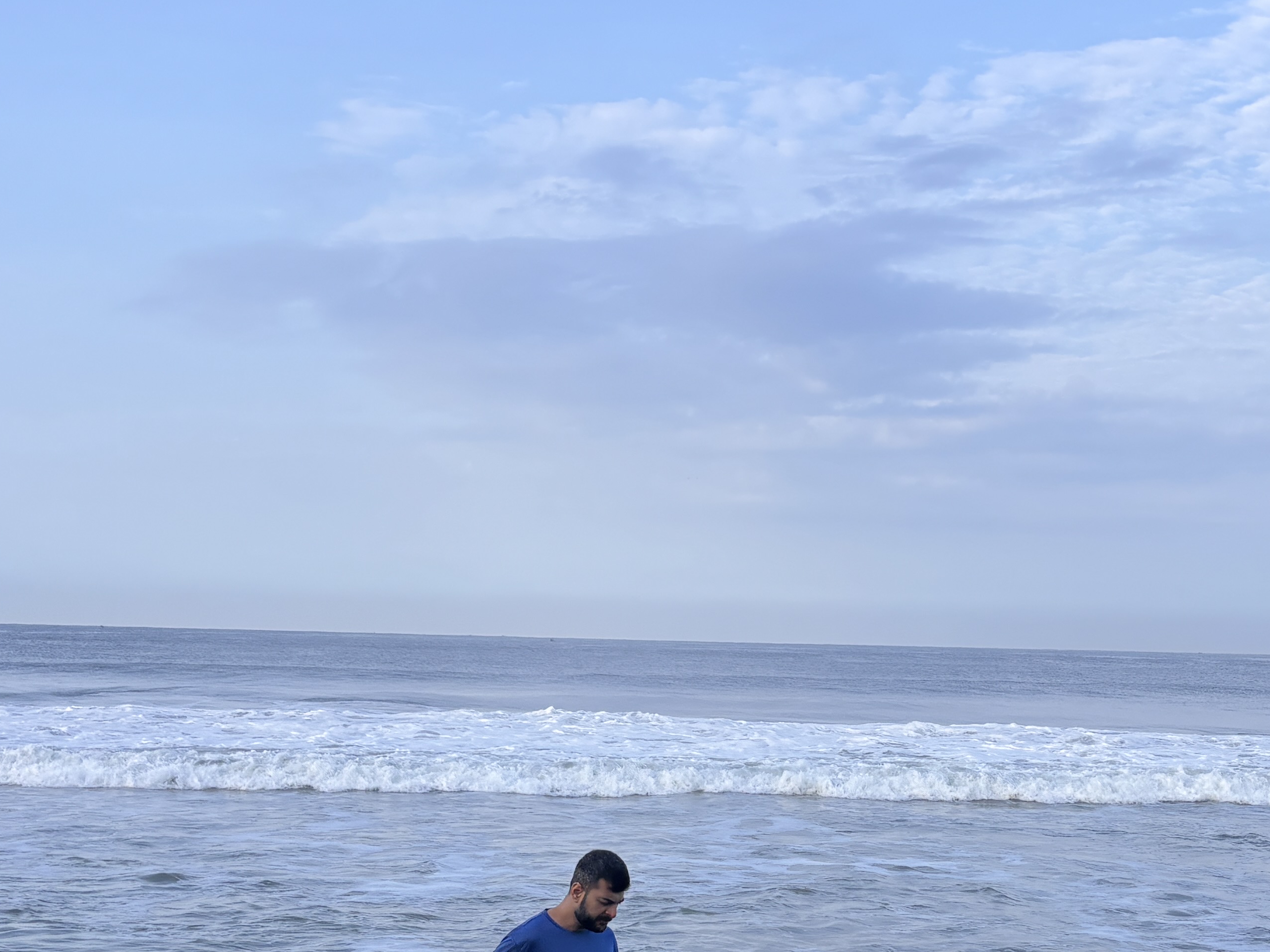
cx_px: 814
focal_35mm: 58
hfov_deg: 33.0
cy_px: 695
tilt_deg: -2.8
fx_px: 2128
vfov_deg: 25.0
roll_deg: -1.9
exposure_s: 1/1616
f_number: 1.6
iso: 50
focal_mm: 5.96
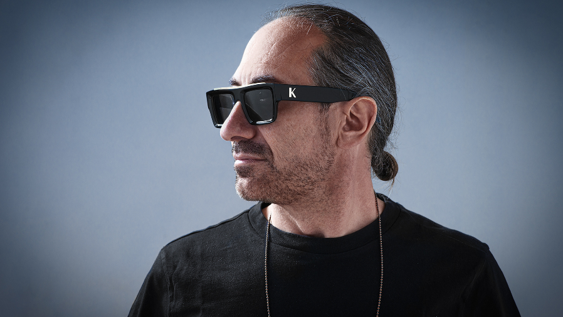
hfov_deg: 20.4
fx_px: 1567
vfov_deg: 11.5
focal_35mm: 105
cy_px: 163
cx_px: 282
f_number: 9
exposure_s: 1/160
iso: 100
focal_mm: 100
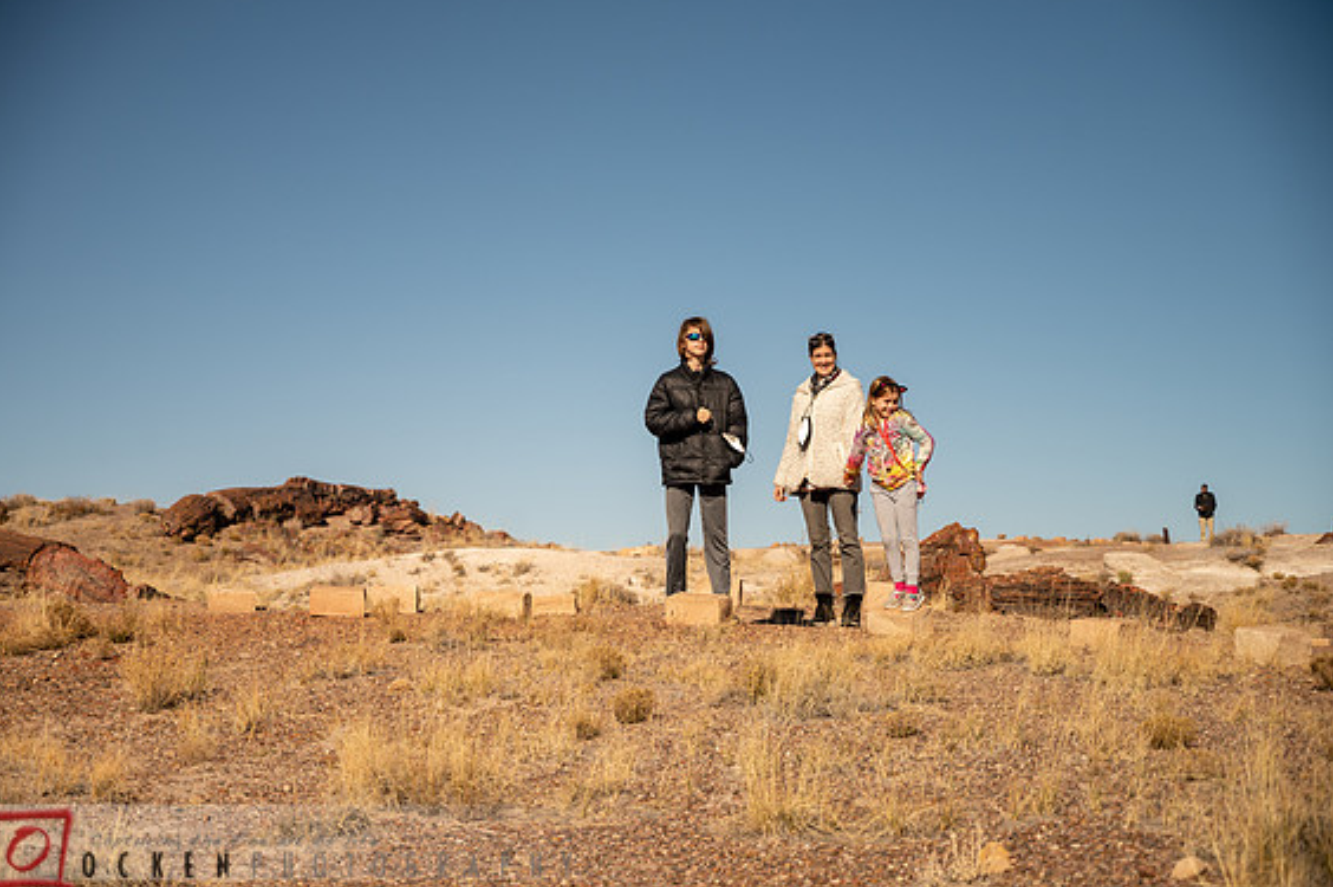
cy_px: 440
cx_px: 655
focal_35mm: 72
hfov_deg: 28.1
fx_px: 2664
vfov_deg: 18.9
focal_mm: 70
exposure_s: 1/3200
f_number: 4
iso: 200
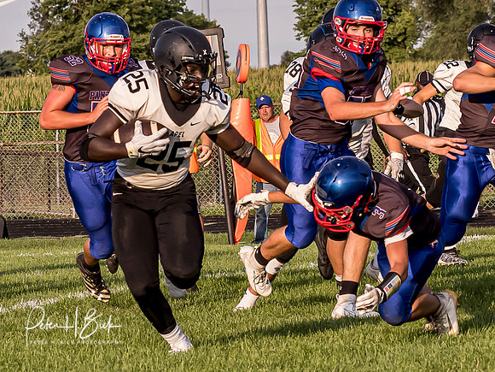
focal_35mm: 363
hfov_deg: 5.5
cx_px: 152
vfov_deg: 4.1
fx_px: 5189
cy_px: 183
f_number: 4.5
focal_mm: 67
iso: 500
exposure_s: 1/2000
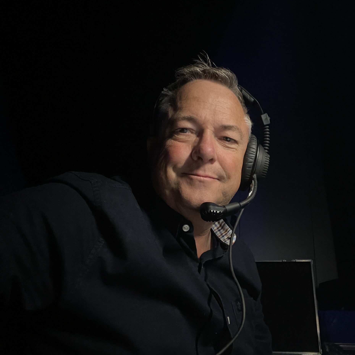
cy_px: 178
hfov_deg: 56.0
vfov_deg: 57.3
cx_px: 238
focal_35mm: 28
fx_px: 325
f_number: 2.2
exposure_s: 1/20
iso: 640
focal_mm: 2.71
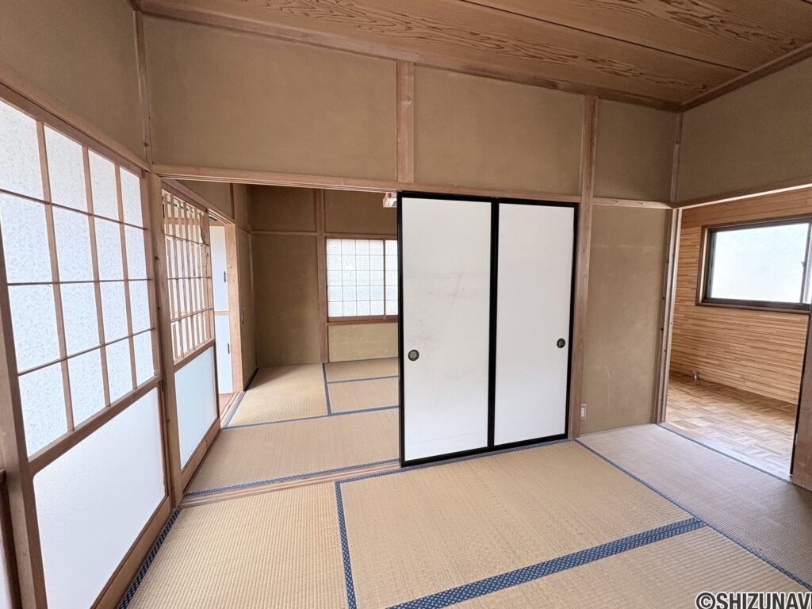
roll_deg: +1.1
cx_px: 406
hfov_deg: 102.1
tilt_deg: -4.6
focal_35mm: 14
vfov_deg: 85.7
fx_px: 328
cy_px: 304
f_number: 2.2
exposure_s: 1/99
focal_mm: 2.22
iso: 200
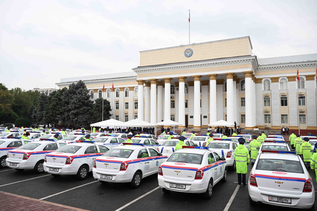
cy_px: 106
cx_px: 158
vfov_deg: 47.2
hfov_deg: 66.4
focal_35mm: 28
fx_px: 242
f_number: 5.6
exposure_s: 1/400
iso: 200
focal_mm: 27.5
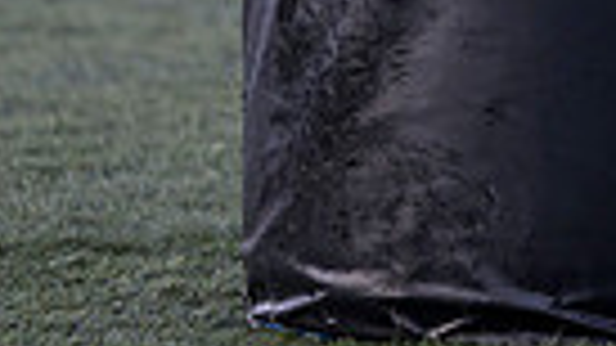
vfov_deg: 1.4
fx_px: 13718
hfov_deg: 2.6
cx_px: 996
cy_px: -625
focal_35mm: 840
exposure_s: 1/1600
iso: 500
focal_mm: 155
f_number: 3.2
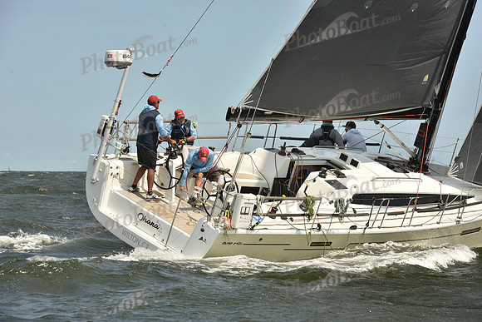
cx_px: 241
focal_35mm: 150
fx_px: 2009
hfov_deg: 13.7
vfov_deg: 9.2
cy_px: 161
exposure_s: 1/800
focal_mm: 150
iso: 250
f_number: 10
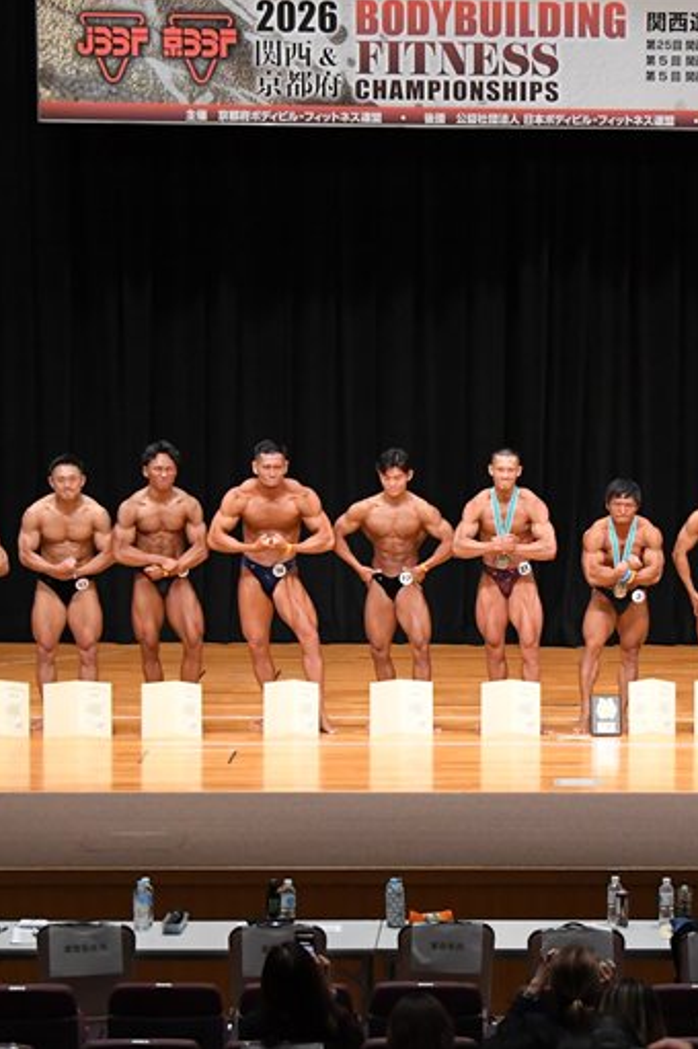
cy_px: 521
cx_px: 629
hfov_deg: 10.3
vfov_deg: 15.5
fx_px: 3844
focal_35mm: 132
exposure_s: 1/400
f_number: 5.6
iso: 4000
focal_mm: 58
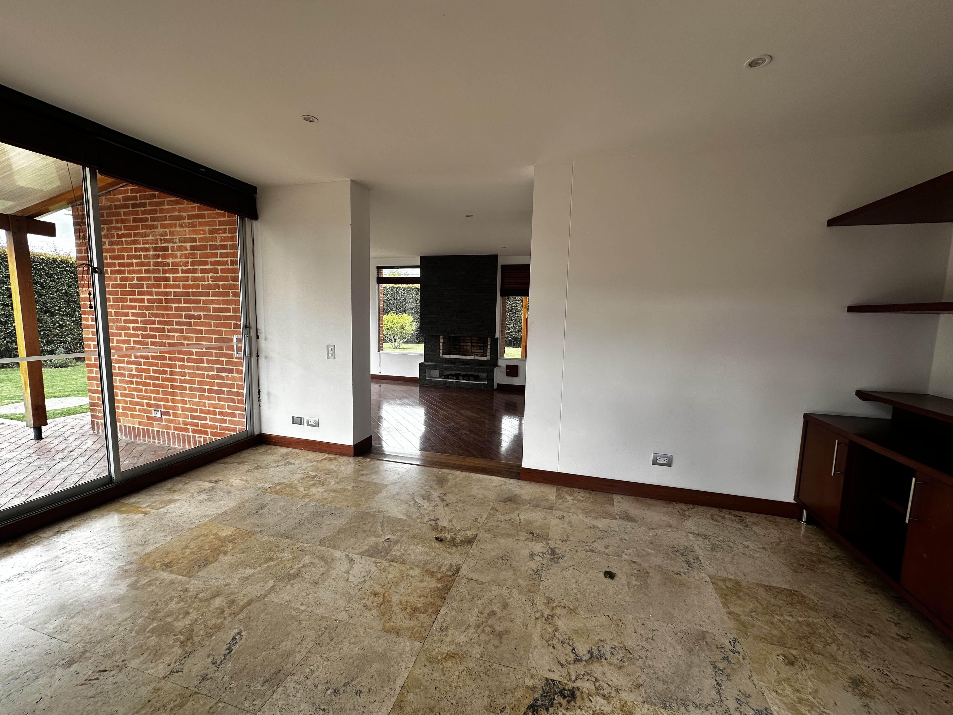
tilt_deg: -6.3
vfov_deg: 85.7
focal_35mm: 14
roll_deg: -1.3
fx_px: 385
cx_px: 476
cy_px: 358
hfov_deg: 102.1
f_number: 2.2
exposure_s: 1/109
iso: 40
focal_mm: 2.22
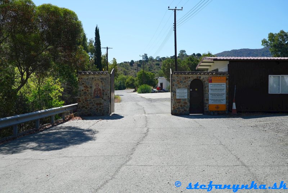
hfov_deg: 49.5
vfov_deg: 34.3
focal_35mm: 39
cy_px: 96
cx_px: 144
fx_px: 312
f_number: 8
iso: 100
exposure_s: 1/200
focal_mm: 39
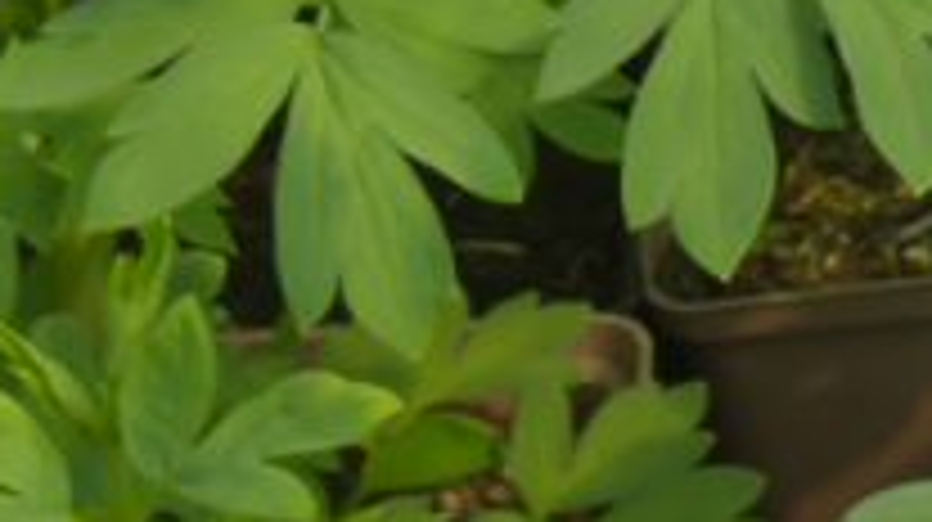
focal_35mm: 502
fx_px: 12396
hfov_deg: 4.2
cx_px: 2161
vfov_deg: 2.4
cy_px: -878
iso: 250
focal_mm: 55
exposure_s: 1/100
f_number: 13
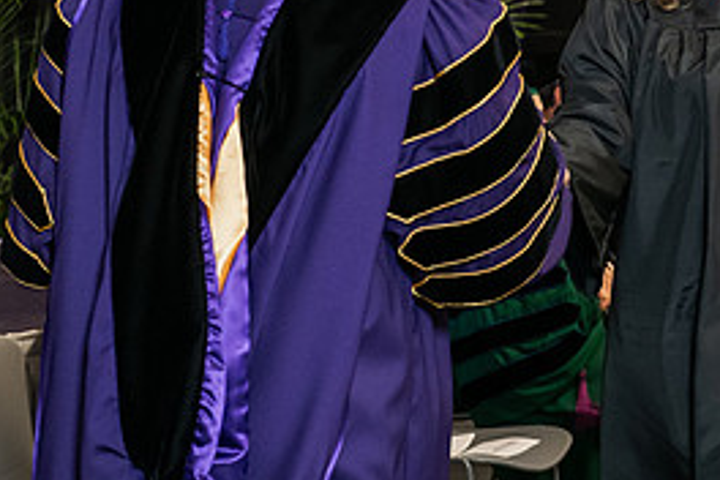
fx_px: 3080
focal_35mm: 154
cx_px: 537
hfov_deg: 13.3
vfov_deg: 8.9
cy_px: -12
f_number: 5
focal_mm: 70
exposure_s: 1/200
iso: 2500
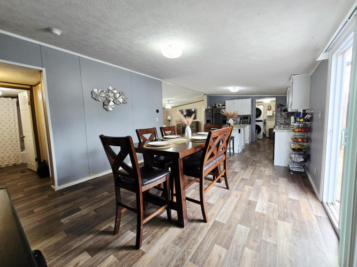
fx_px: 134
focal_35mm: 13
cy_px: 134
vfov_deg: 89.9
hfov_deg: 106.2
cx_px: 178
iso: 125
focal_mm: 2.2
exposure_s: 1/60.2
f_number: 2.2
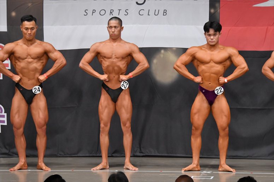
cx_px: 137
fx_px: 1651
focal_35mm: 217
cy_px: 91
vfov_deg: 6.3
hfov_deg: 9.5
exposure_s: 1/400
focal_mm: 145
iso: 5000
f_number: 5.6
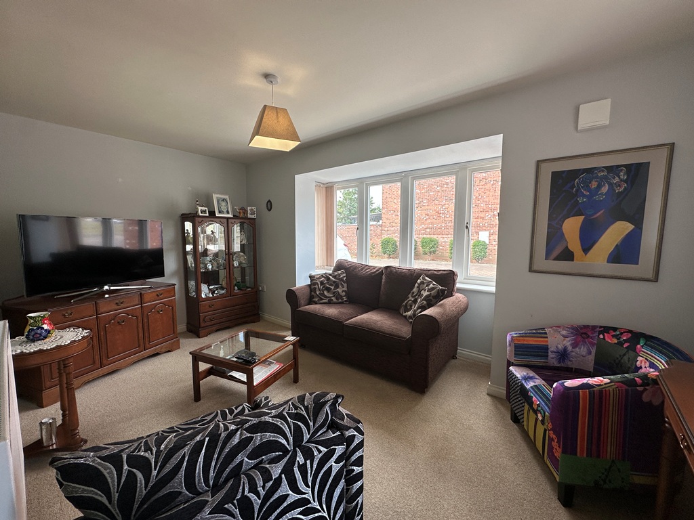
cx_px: 347
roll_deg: -0.6
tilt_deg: -4.8
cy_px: 260
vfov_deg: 85.7
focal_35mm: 14
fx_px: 281
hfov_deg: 102.1
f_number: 2.2
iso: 50
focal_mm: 2.22
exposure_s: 1/99
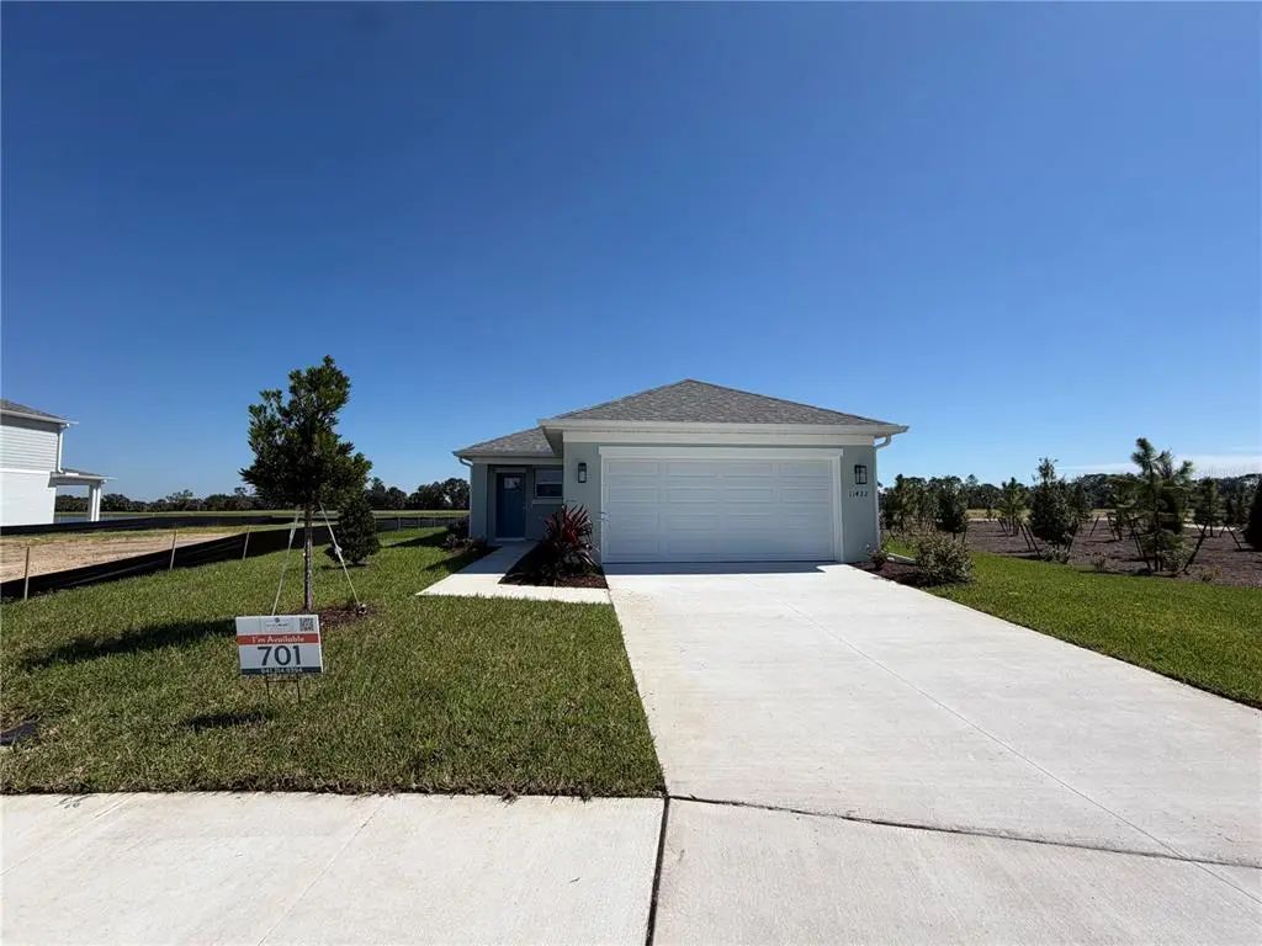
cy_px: 473
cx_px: 631
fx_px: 510
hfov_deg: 102.1
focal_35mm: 14
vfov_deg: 85.7
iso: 20
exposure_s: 1/1368
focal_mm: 2.22
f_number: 2.2
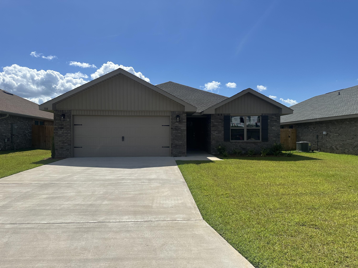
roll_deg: -0.3
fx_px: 248
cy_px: 134
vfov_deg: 56.8
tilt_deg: +1.6
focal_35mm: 24
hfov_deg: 71.6
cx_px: 179
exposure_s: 1/8197
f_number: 1.78
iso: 80
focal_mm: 6.86
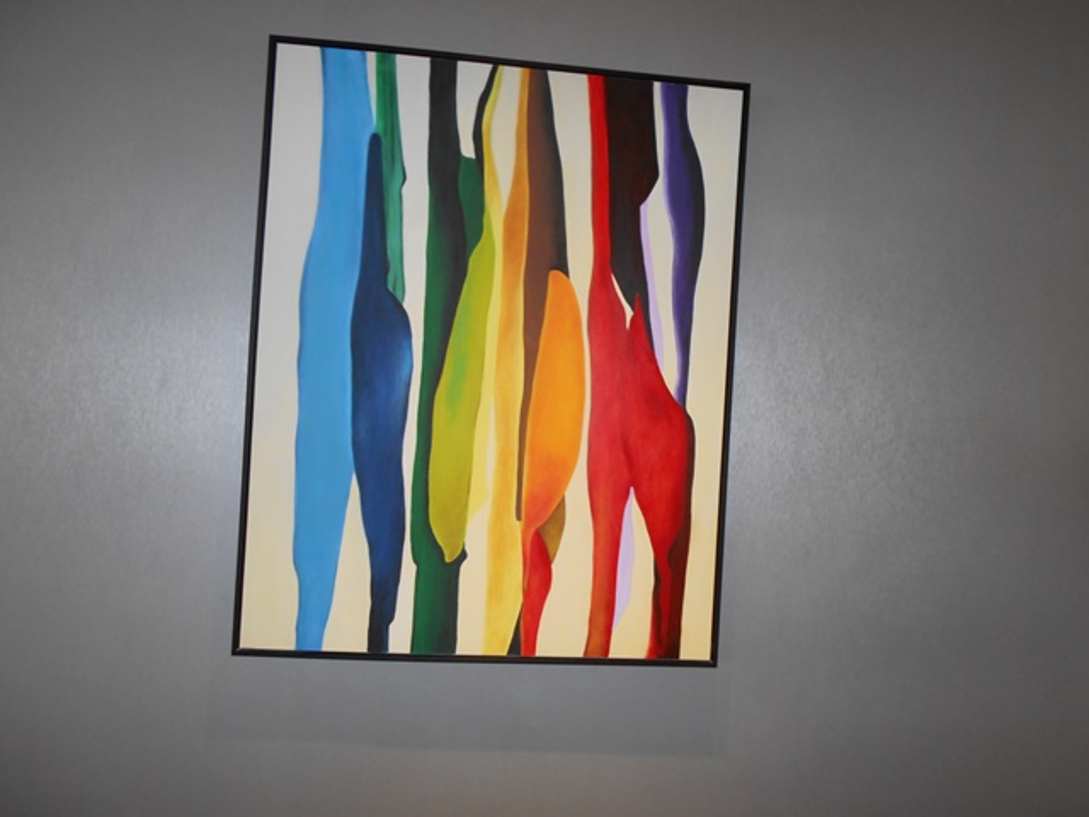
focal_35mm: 26
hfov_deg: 67.3
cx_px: 544
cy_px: 408
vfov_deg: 53.1
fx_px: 818
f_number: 3.2
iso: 200
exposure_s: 1/25
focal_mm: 4.6
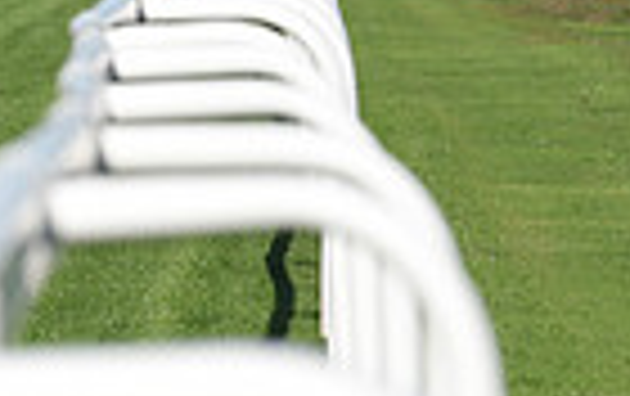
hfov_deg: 2.5
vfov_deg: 1.6
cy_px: -92
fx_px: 14497
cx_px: -576
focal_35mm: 843
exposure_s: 1/2500
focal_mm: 200
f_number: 6.3
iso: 400
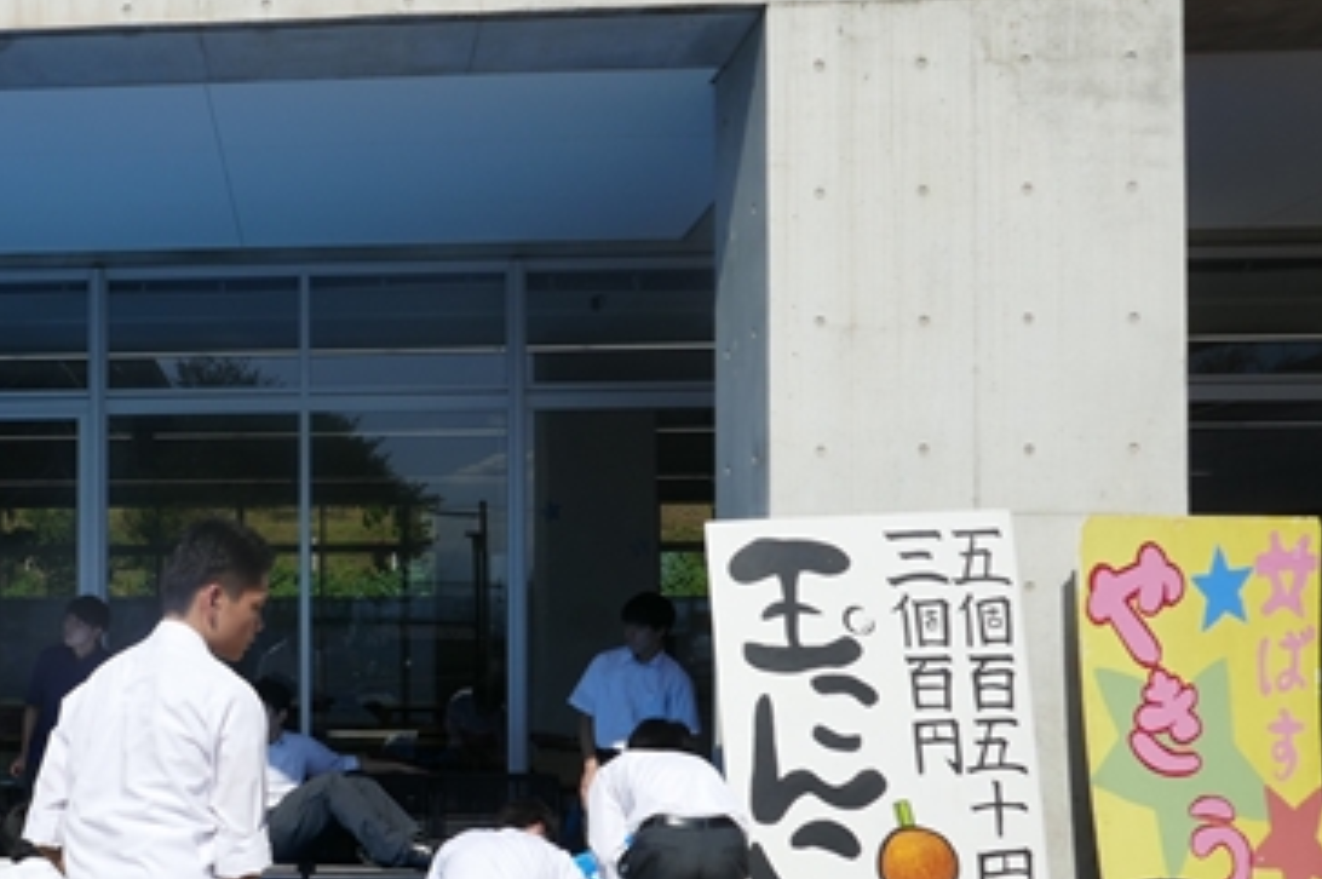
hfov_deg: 41.7
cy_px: 628
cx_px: 182
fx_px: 1614
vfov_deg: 30.1
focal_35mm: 44
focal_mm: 9.1
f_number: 5.6
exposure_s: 1/1000
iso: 125
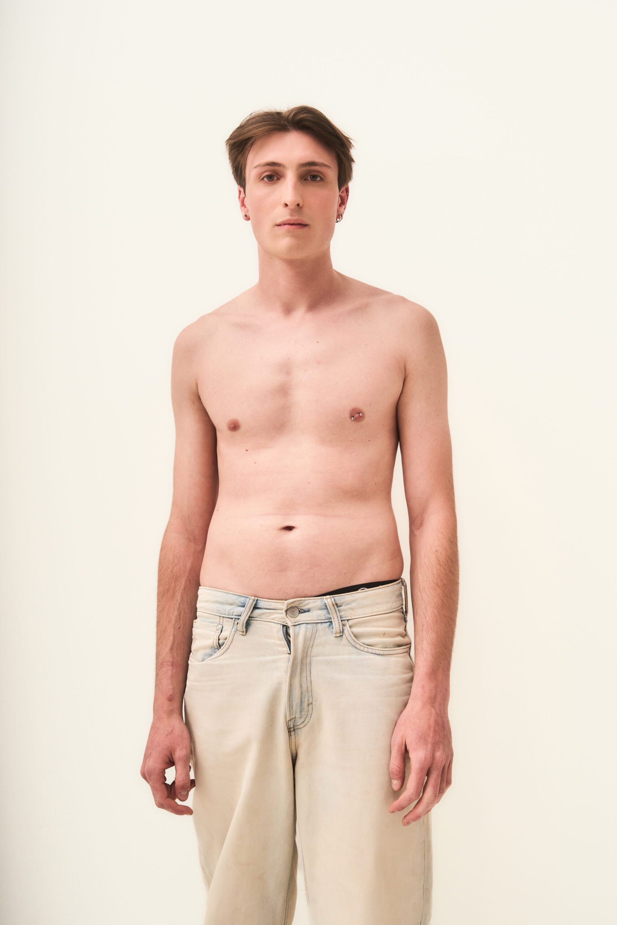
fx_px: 1157
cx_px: 308
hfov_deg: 29.9
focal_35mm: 45
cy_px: 462
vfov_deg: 43.6
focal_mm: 45
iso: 800
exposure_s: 1/250
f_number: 6.3
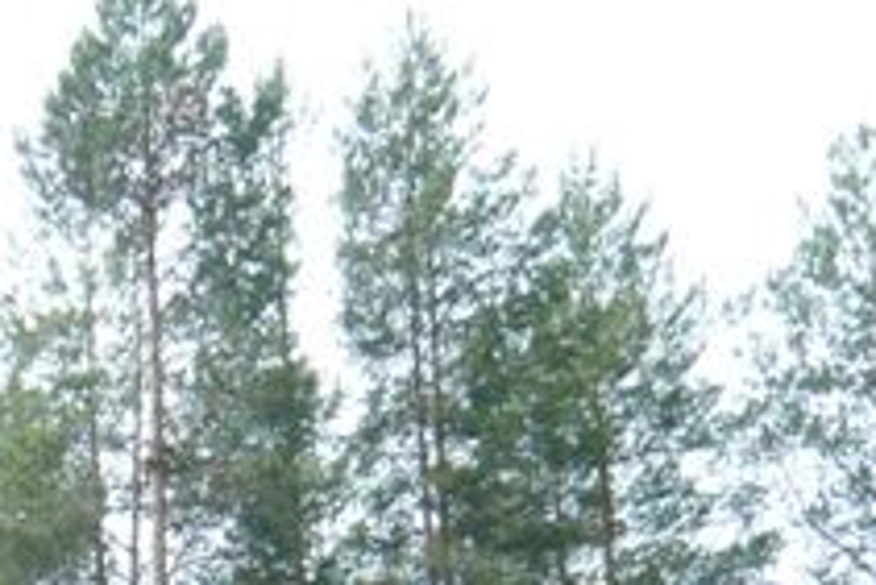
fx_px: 2971
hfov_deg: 15.8
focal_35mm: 122
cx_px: -307
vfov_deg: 10.2
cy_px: 1236
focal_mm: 4.6
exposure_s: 1/500
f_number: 2.8
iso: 100
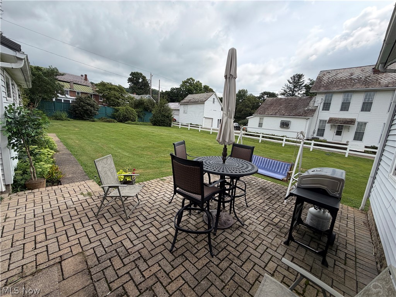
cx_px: 198
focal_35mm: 14
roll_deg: -3.8
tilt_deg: -10.5
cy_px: 148
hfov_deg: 102.1
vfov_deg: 85.7
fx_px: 160
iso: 25
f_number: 2.2
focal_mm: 2.22
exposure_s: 1/789
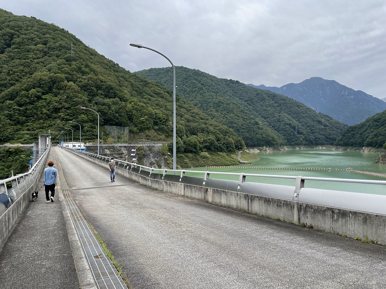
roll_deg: +0.1
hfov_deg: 67.3
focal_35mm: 26
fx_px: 290
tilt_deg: -0.4
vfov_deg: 53.1
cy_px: 144
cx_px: 193
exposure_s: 1/647
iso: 32
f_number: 1.6
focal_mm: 4.2
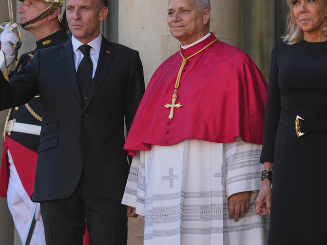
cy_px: 86
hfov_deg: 4.9
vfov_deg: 3.7
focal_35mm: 402
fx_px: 3797
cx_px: 191
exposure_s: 1/640
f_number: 5.6
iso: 400
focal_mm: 274
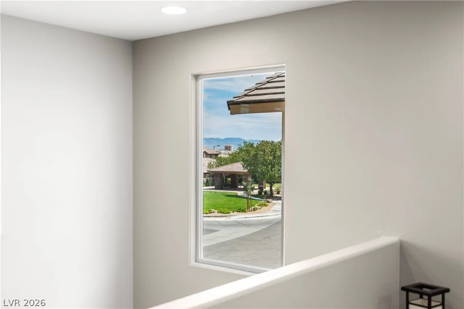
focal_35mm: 42
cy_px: 154
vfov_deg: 31.9
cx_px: 232
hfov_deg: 46.4
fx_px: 541
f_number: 2.8
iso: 400
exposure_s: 1/200
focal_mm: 28
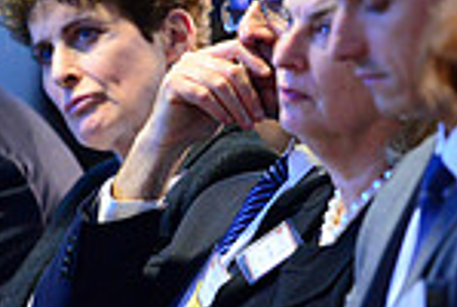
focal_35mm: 777
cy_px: 167
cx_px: 230
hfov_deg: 2.6
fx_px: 9883
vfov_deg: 1.8
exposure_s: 1/100
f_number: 2.8
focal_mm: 200
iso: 4000
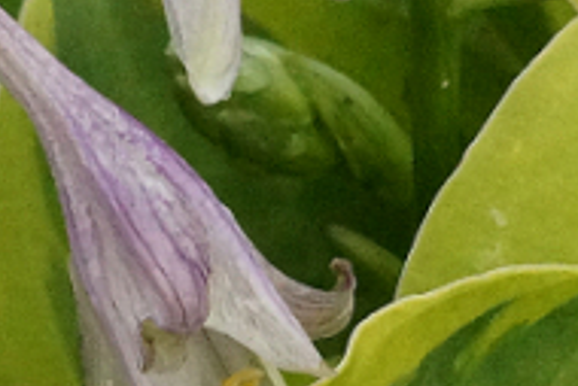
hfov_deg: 2.2
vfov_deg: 1.5
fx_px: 15184
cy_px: -195
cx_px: 94
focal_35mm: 945
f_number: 14
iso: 2500
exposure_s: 1/160
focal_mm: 100
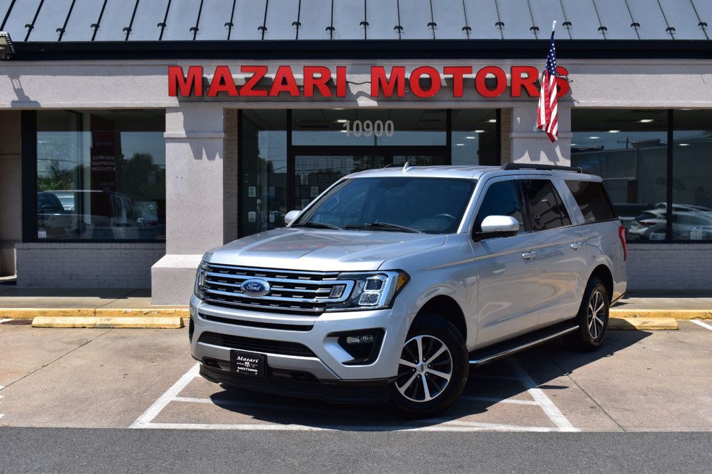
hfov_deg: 42.3
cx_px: 356
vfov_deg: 28.9
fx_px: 919
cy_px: 237
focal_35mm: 46
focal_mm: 31
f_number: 11
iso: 250
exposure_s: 1/500
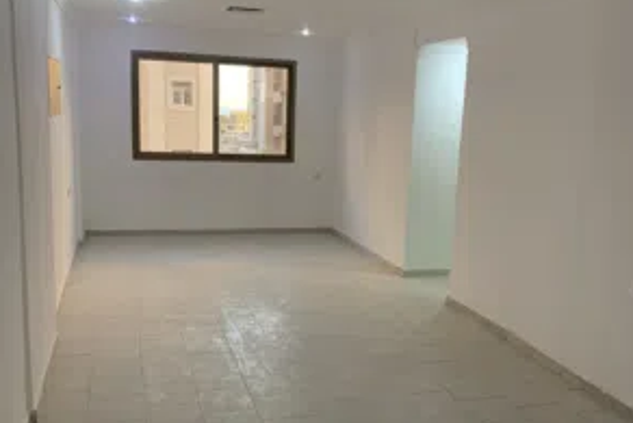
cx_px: 321
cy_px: 236
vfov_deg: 35.9
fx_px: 651
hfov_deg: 51.9
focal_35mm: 37
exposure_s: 1/50
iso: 80
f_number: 1.8
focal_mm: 4.25
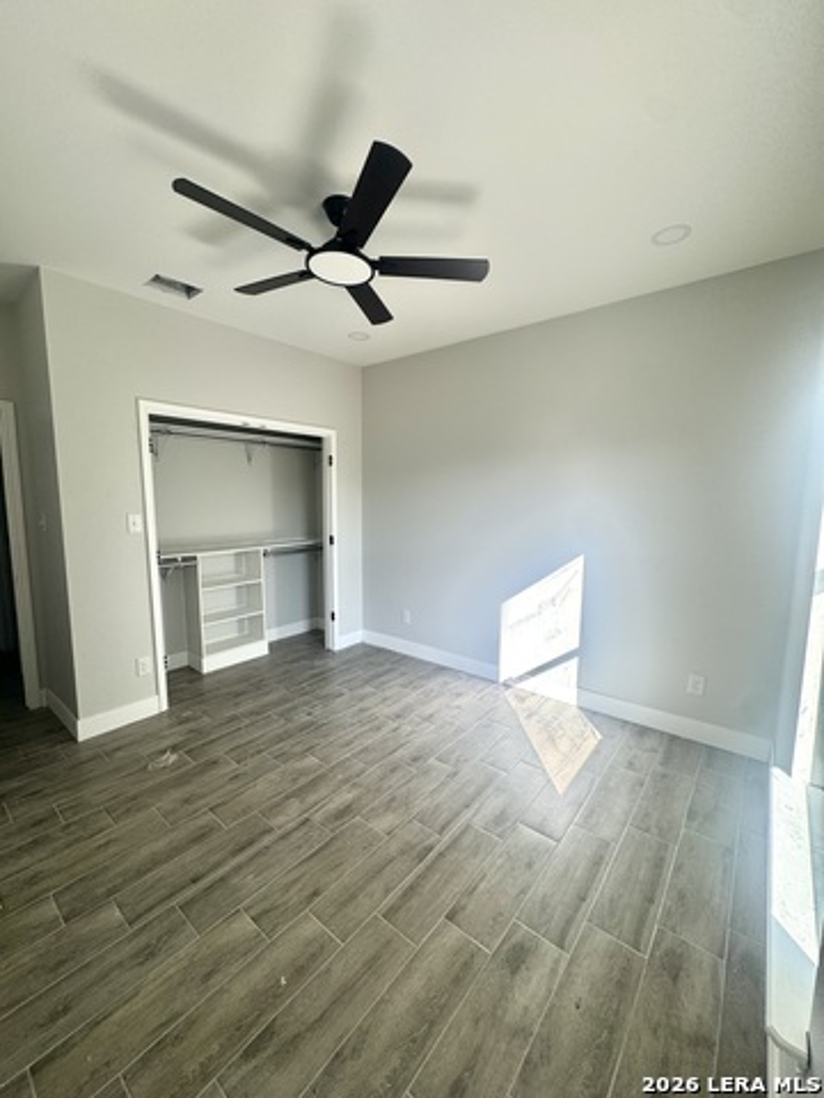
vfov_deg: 102.1
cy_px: 549
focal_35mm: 14
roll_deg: -0.2
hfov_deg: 85.7
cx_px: 412
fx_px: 444
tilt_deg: -6.4
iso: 40
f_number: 2.2
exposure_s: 1/159
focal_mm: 2.22
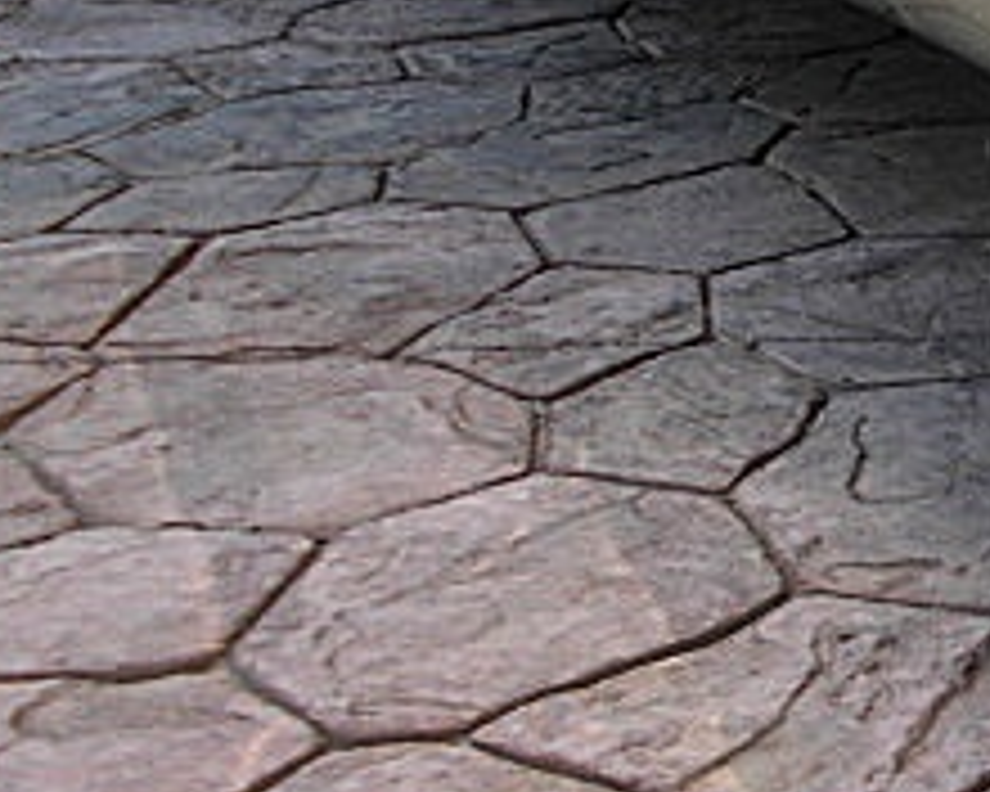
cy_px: 212
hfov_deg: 17.4
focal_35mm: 102
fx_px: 2989
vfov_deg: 15.0
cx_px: 1377
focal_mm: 6.3
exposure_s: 1/125
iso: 50
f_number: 2.8
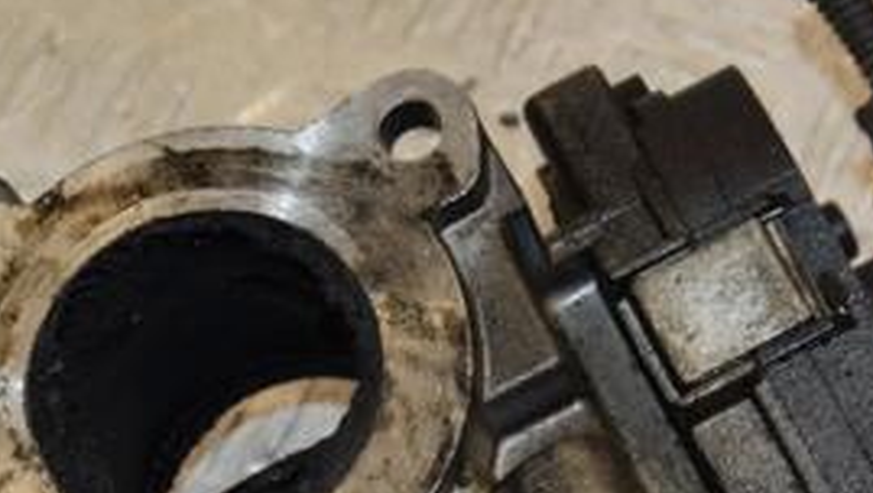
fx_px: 4055
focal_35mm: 175
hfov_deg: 12.3
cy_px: 480
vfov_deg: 6.9
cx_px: 545
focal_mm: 50
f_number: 7.1
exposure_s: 1/200
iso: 800
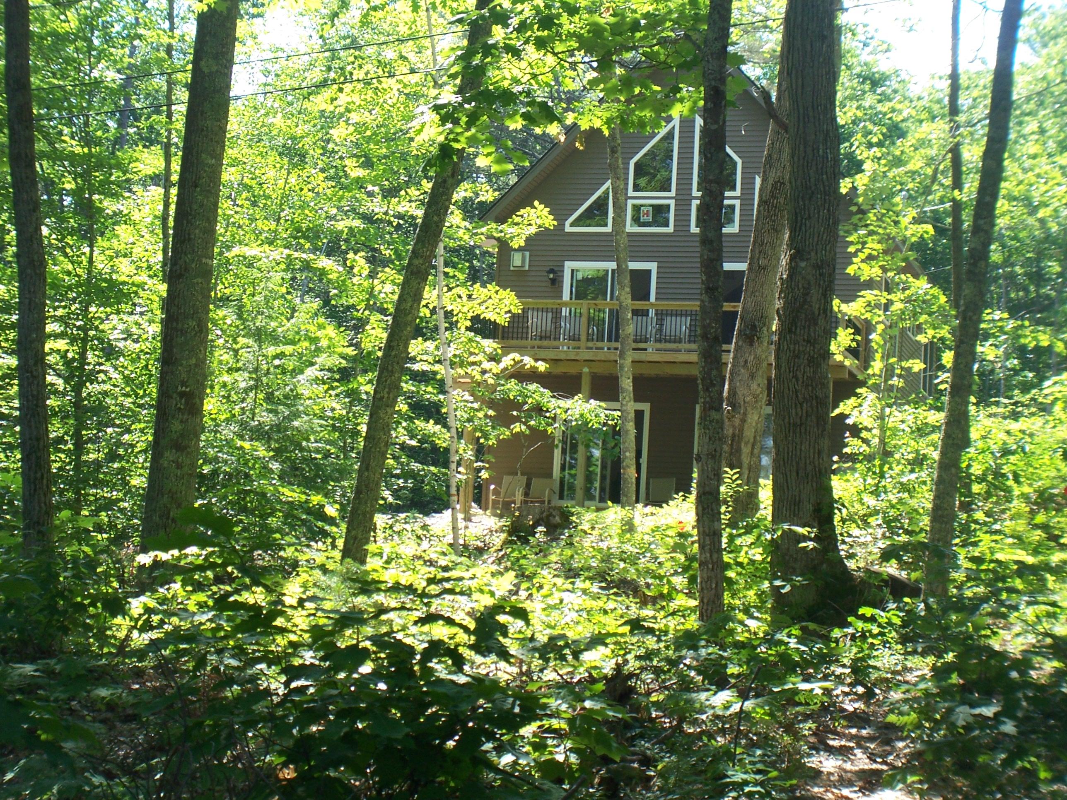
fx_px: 2343
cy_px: 400
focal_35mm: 76
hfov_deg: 25.7
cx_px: 534
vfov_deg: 19.4
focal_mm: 12.4
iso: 64
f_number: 4.2
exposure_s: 1/100
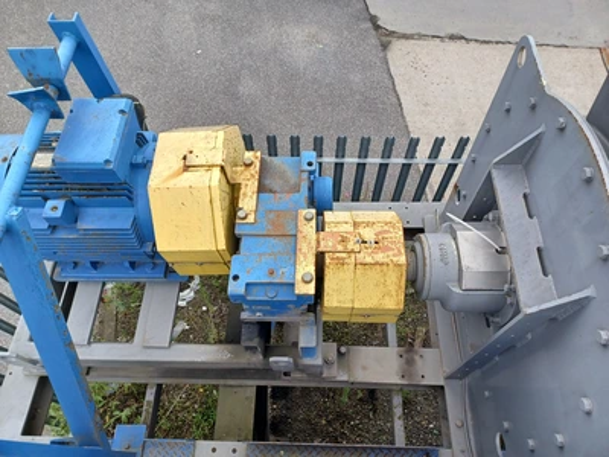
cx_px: 304
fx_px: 440
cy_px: 228
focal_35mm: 25
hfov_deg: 69.4
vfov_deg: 54.9
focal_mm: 4.6
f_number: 1.8
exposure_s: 1/102
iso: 32
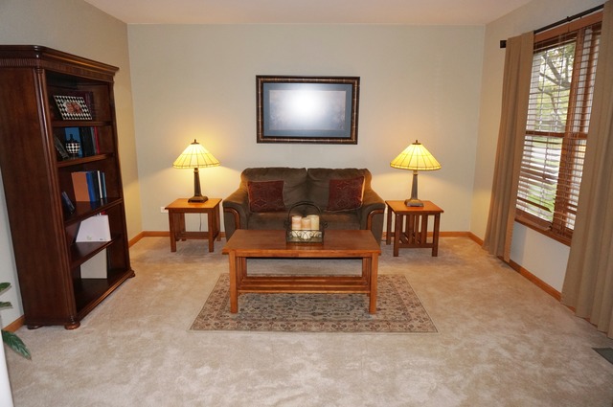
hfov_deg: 73.8
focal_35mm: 24
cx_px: 306
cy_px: 204
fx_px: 408
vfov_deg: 53.0
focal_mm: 16
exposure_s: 1/60
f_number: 4
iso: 800
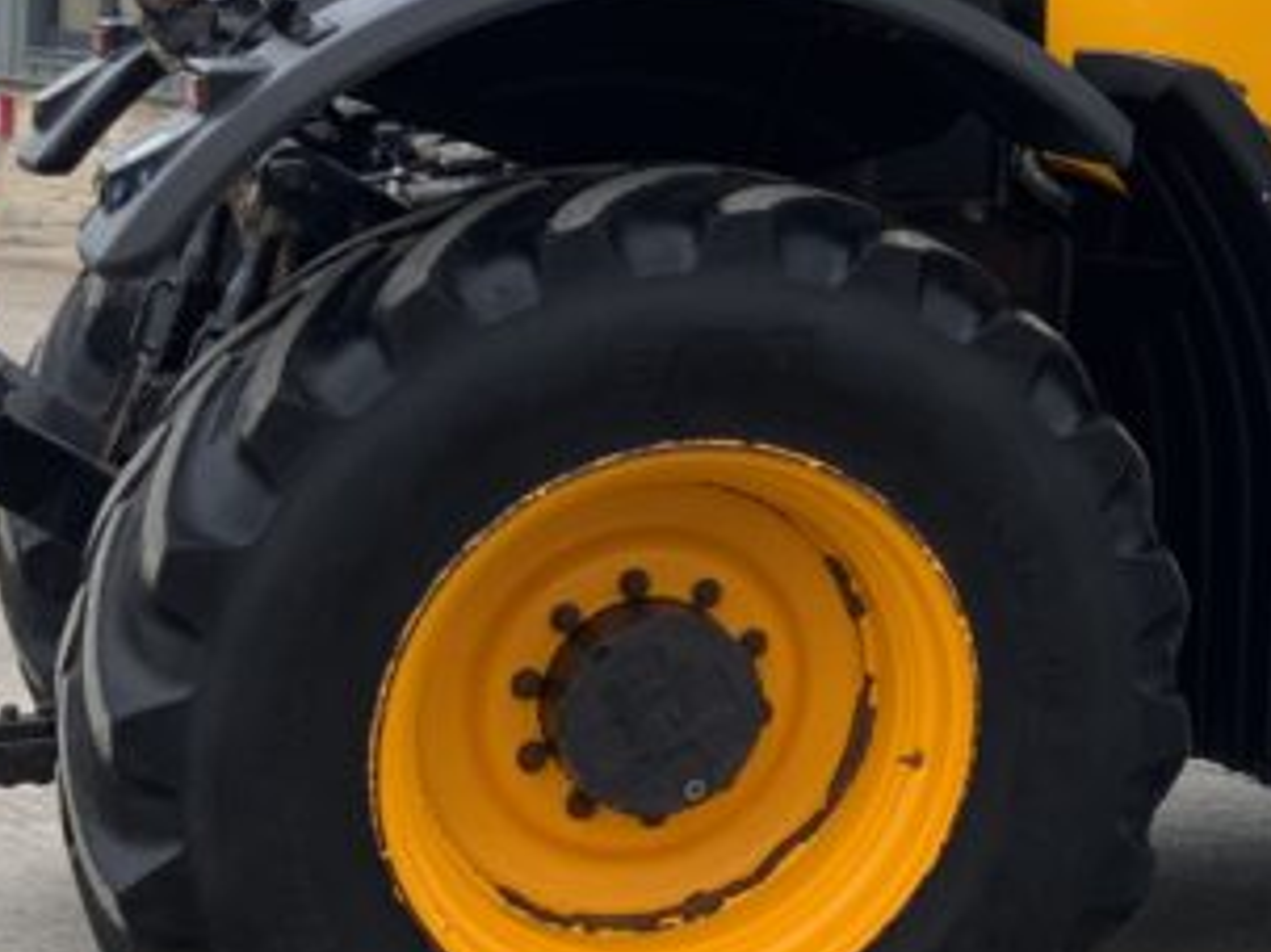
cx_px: 1619
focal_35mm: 98
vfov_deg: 14.8
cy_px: 8
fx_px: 3597
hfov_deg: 18.7
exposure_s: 1/358
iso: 16
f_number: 1.8
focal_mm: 3
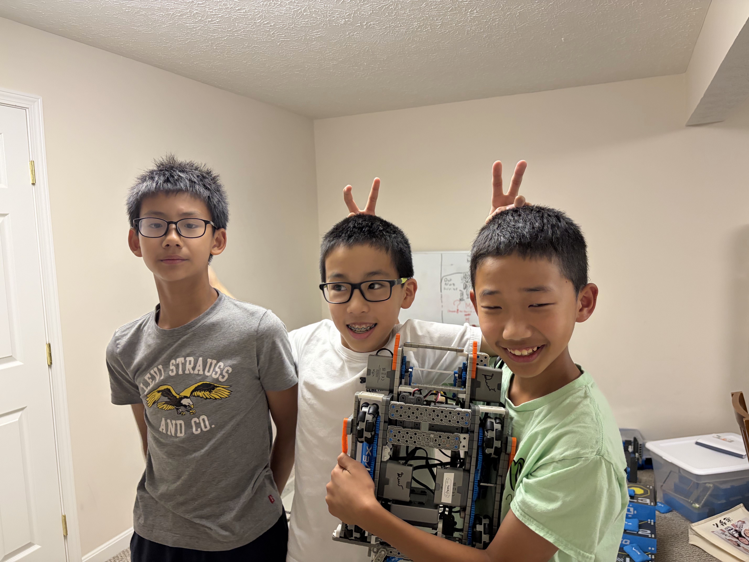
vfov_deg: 53.1
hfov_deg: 67.3
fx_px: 563
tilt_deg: -5.2
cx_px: 374
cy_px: 281
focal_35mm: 26
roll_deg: +2.2
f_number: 1.6
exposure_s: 1/60
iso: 320
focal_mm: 5.96
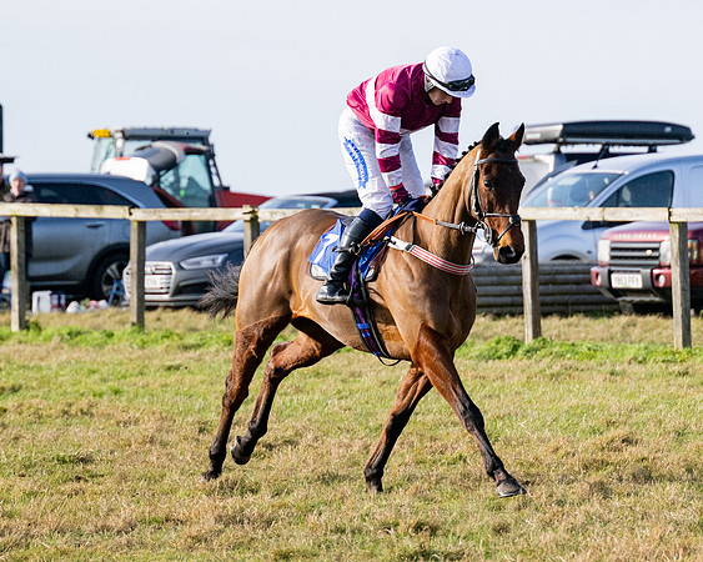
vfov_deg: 5.0
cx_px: 481
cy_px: 300
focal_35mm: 312
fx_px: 6482
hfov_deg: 6.2
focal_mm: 140
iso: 400
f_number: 4
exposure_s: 1/4000
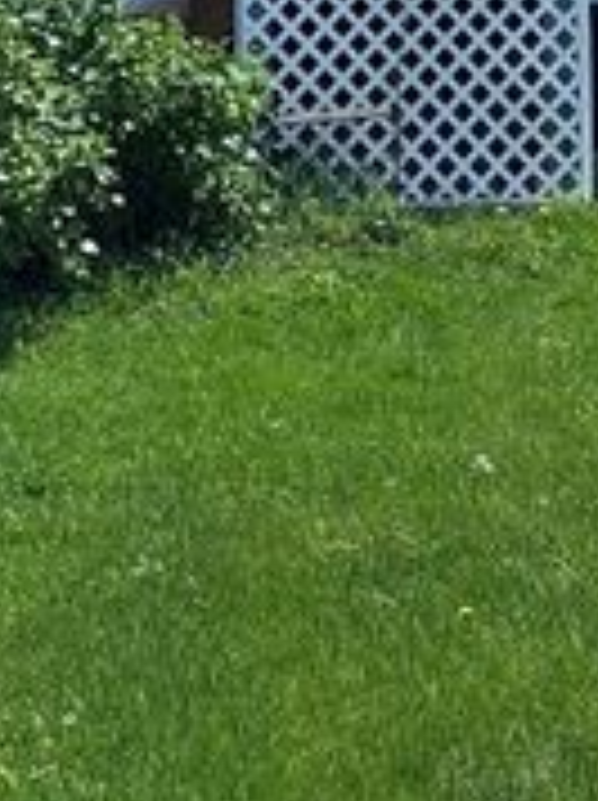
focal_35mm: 90
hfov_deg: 16.2
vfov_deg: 18.6
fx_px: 2078
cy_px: -484
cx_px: 513
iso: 80
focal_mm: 6.86
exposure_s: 1/7042
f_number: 1.78
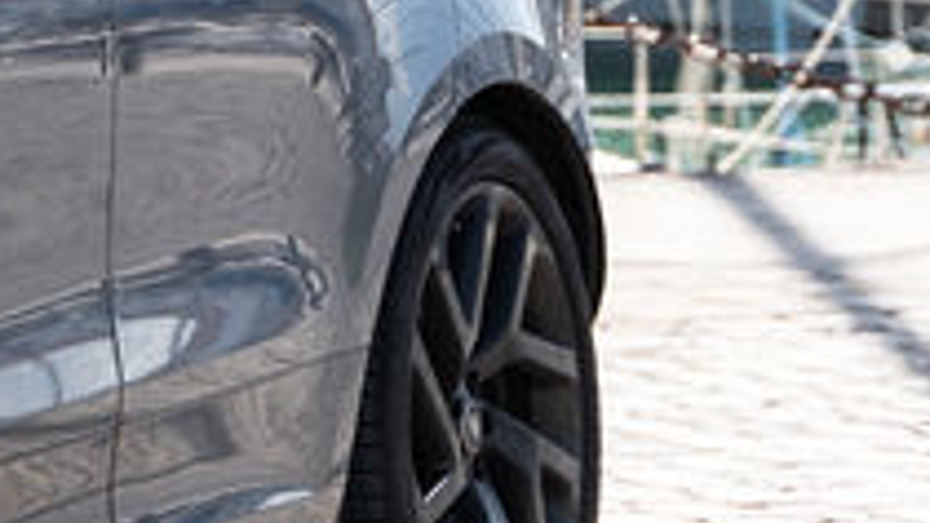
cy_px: 47
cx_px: -903
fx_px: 7815
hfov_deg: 6.6
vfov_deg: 3.8
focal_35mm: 317
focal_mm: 62
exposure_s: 1/4000
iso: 200
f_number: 2.8
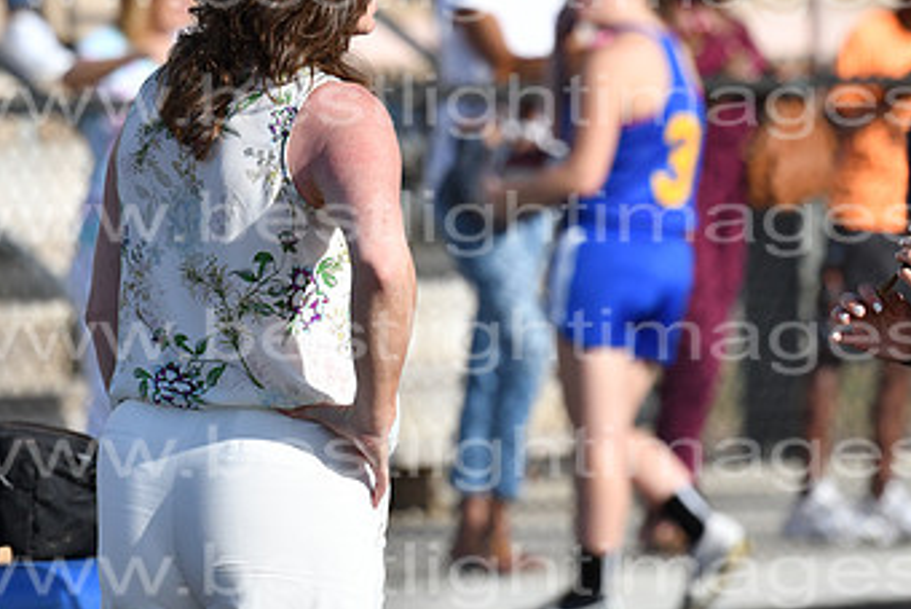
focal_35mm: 486
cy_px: 165
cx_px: 555
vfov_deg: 2.8
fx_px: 12303
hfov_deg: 4.2
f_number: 4
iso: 400
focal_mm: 190
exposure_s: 1/8000
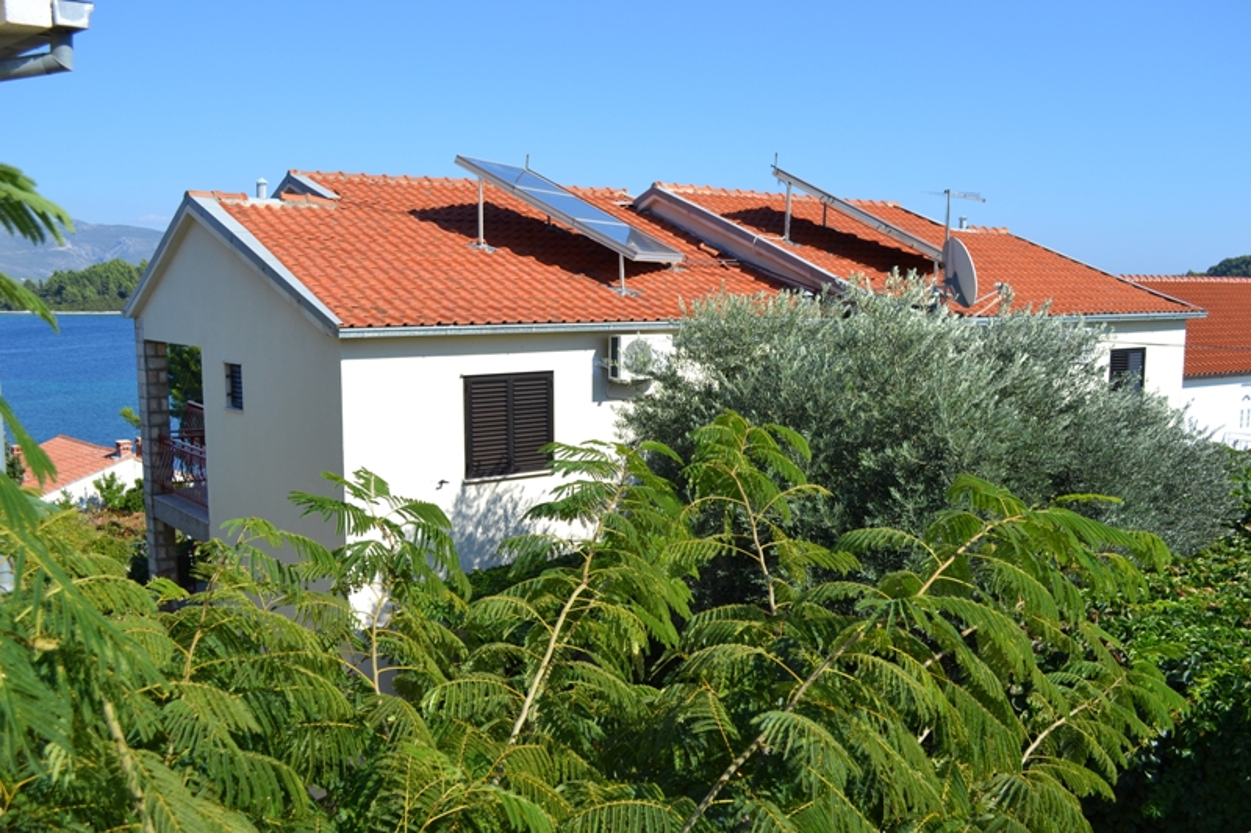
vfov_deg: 40.0
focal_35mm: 33
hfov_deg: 57.2
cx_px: 626
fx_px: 1146
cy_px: 416
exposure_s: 1/400
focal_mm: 22
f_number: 7.1
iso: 100
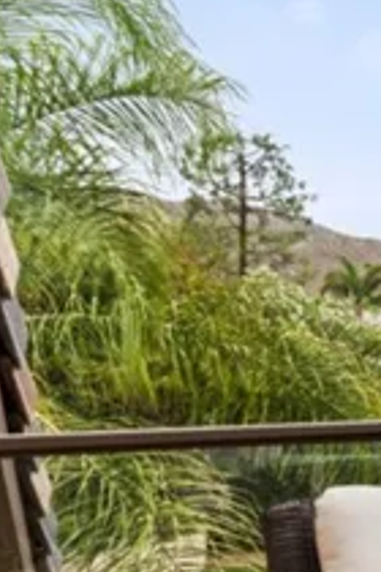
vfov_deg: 35.4
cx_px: 1001
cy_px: 373
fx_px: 889
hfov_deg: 13.5
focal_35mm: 56
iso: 50
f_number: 8
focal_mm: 14
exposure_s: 1/25
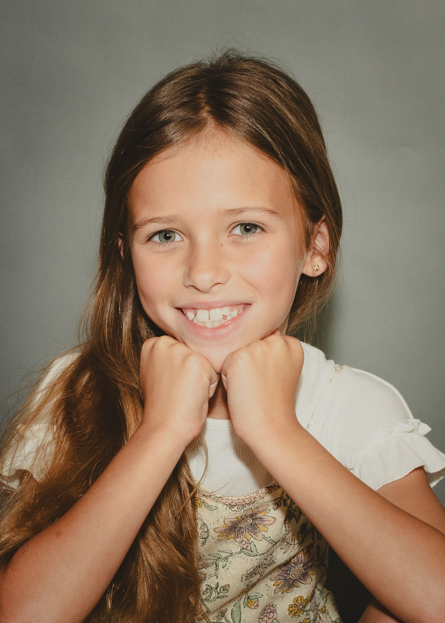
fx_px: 1876
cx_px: 195
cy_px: 502
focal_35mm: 106
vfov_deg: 18.7
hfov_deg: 13.5
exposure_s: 1/200
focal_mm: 35
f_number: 5
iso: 250
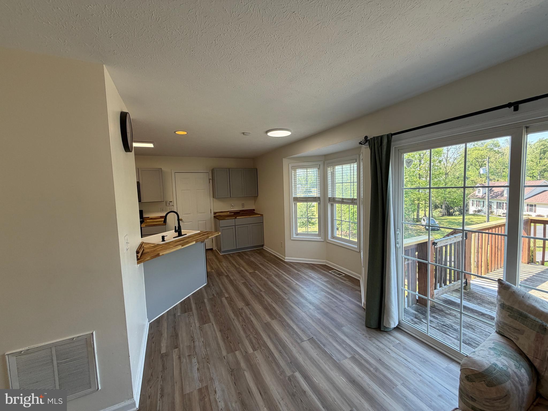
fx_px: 222
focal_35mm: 14
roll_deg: +1.9
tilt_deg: -3.6
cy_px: 206
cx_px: 274
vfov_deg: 85.7
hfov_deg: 102.1
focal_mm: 2.22
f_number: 2.2
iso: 80
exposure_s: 1/120
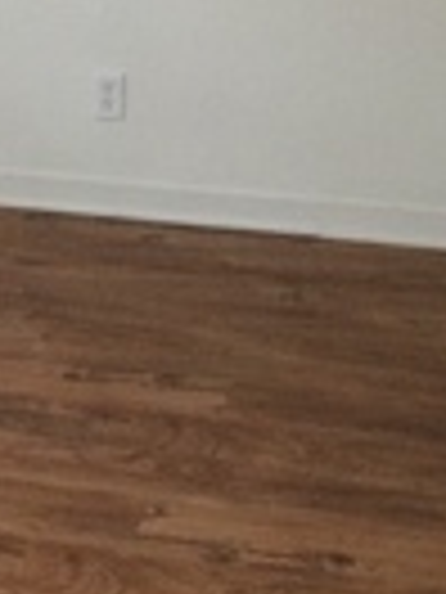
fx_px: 1890
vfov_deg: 17.8
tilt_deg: -16.4
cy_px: 184
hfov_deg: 13.1
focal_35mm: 110
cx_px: -110
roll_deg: +2.2
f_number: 2.2
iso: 200
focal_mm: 4.15
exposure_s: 1/30
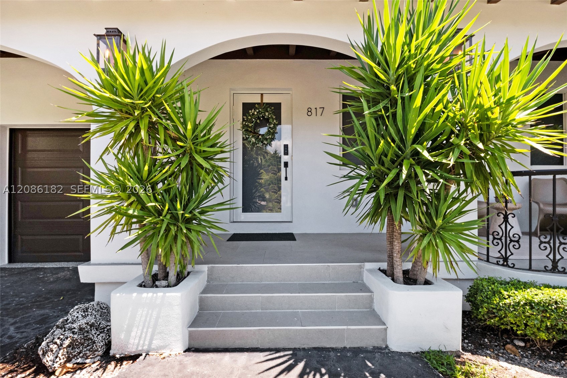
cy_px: 189
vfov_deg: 77.3
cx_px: 284
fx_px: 236
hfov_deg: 100.4
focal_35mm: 15
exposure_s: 1/500
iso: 800
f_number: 7.1
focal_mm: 10
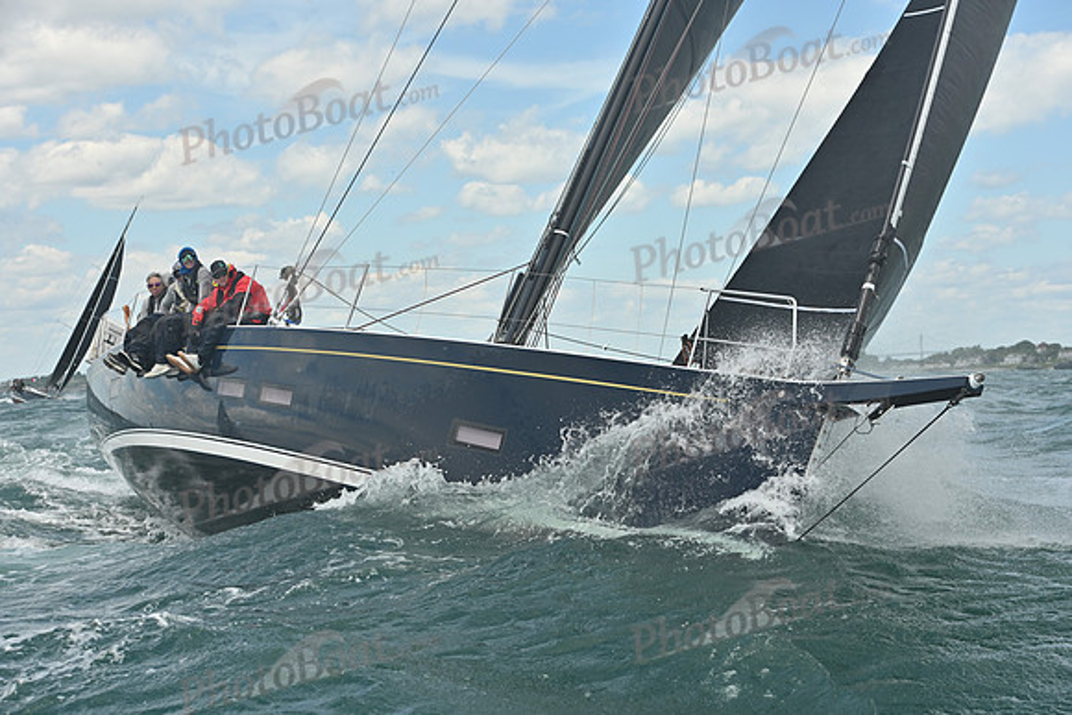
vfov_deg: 17.5
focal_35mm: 78
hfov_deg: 26.0
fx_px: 2323
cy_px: 358
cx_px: 536
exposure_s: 1/1250
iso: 250
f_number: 8
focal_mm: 78
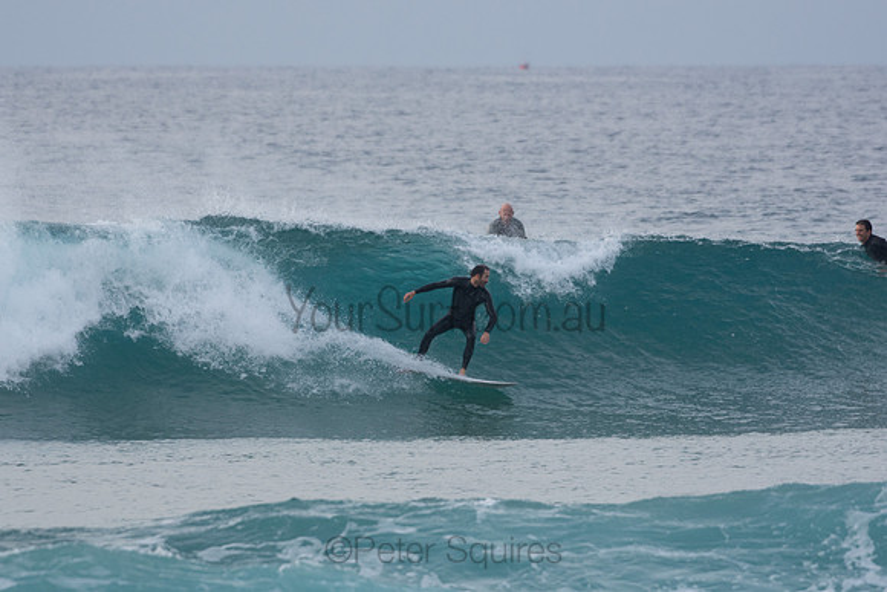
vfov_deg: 2.9
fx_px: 11829
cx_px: 444
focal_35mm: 480
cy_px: 296
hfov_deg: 4.3
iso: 500
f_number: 5.6
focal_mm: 320
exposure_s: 1/1250
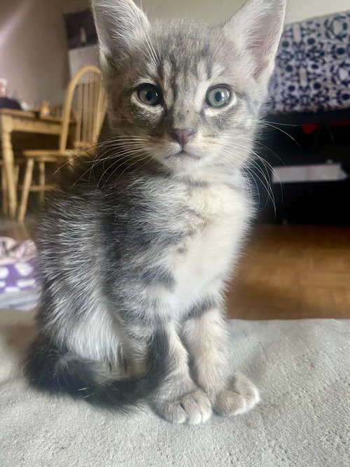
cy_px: 234
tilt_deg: -8.5
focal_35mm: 26
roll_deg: +3.8
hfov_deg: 53.0
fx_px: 351
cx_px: 175
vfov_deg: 67.3
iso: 500
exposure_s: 1/30
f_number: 1.8
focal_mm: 4.25
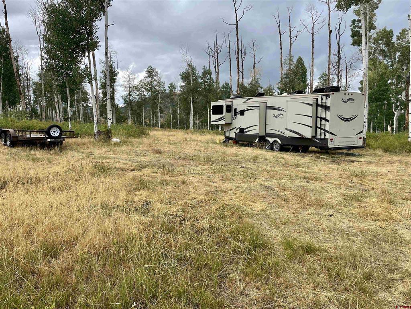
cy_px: 154
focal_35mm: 26
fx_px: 309
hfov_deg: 67.3
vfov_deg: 53.1
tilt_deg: -7.1
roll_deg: +0.7
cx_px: 206
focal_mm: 4.2
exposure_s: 1/1350
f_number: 1.6
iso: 32
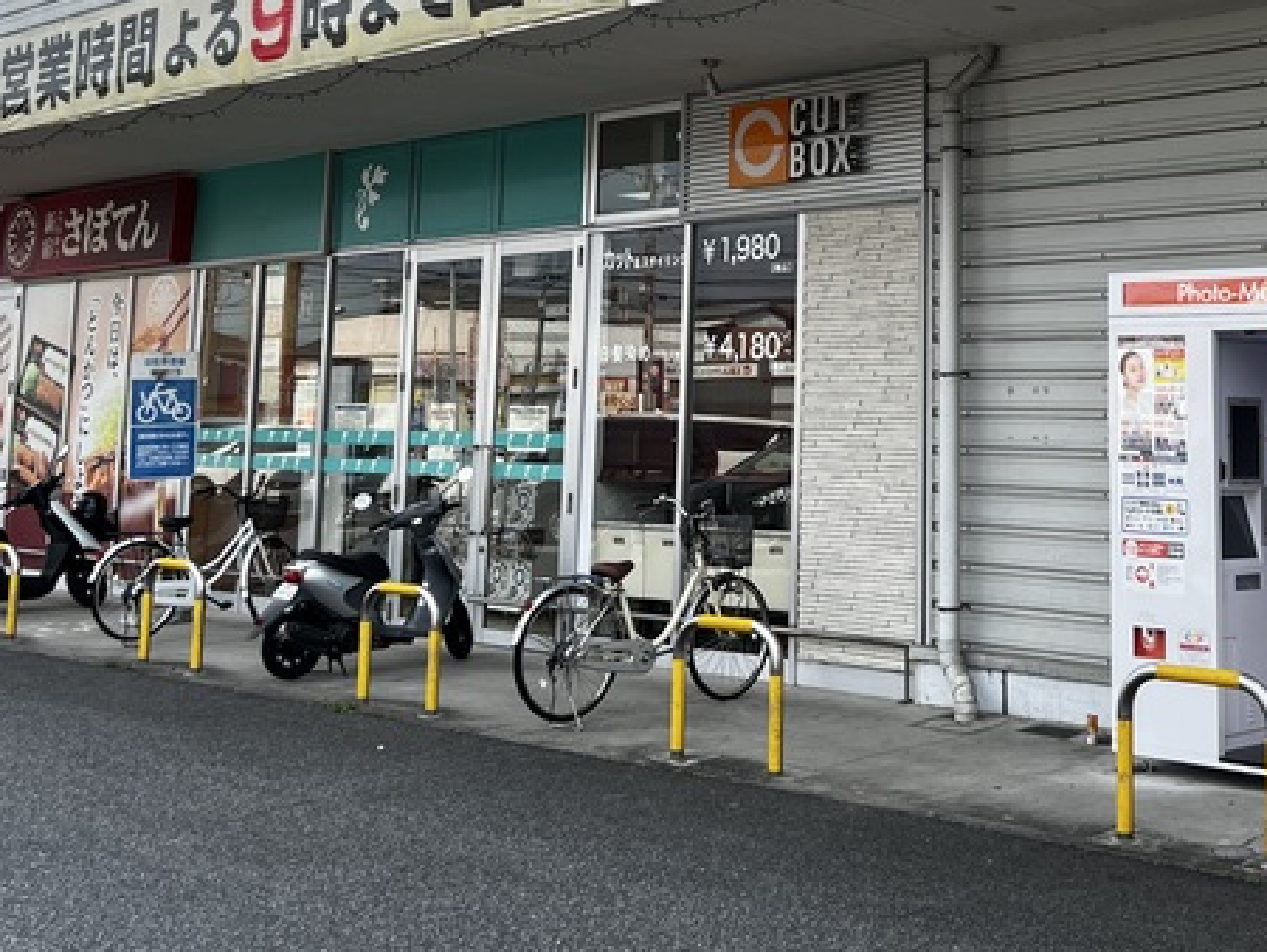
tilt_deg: +9.0
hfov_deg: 36.2
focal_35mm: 52
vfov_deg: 27.2
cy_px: 123
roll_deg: +0.0
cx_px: 893
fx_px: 1904
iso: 50
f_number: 1.5
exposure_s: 1/1058
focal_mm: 5.7
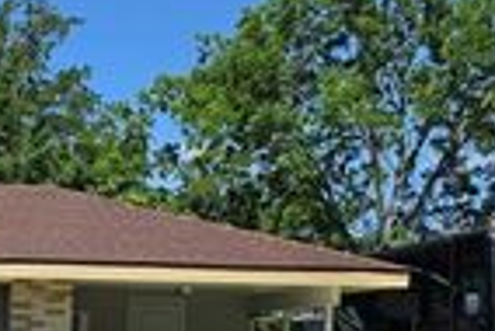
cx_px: -17
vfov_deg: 16.0
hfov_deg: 23.0
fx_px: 1156
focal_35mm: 84
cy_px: 322
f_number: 1.4
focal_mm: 6.5
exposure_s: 1/7939
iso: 64
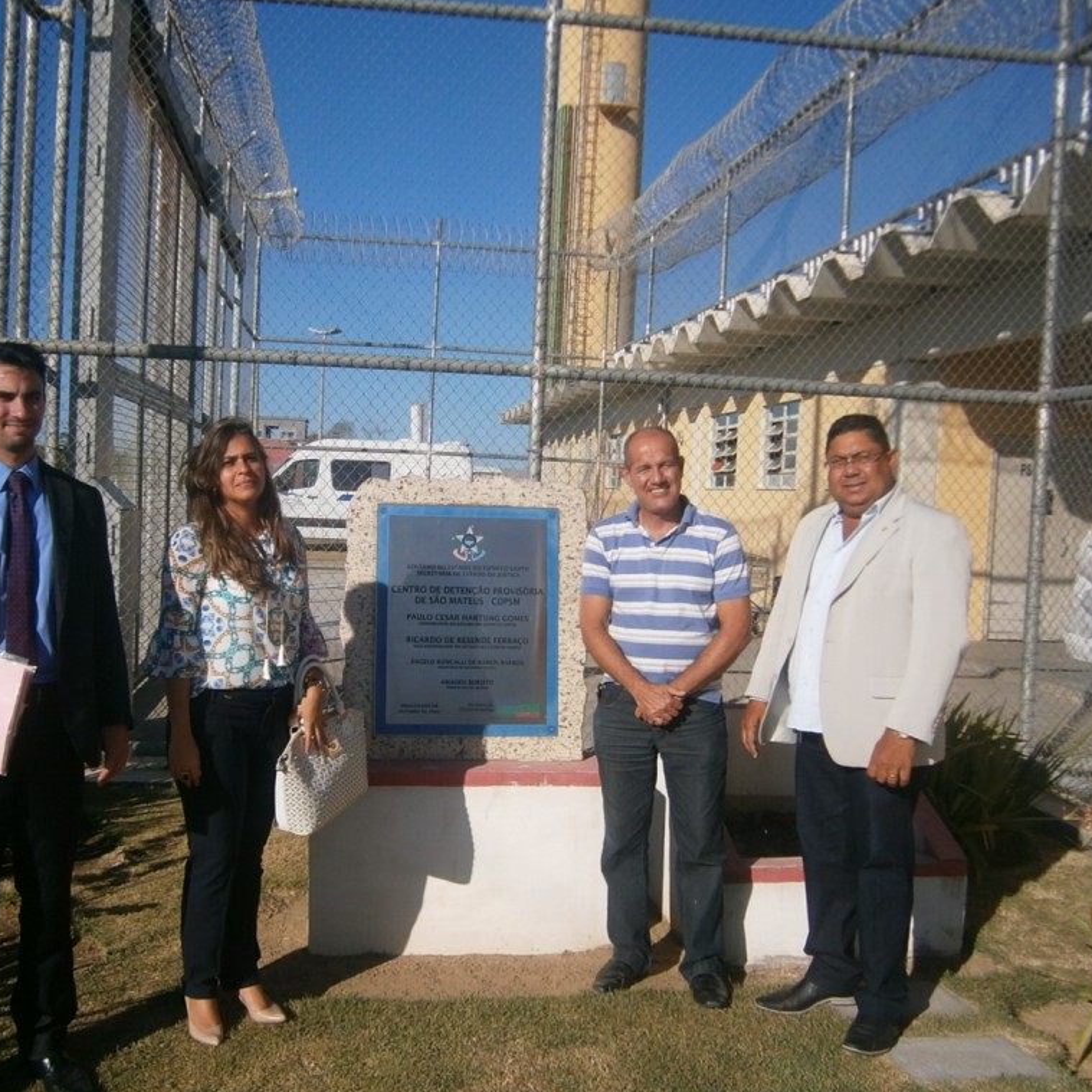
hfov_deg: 52.0
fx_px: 1106
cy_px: 541
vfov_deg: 52.5
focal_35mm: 31
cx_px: 414
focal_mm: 4.7
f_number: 8
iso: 80
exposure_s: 1/250
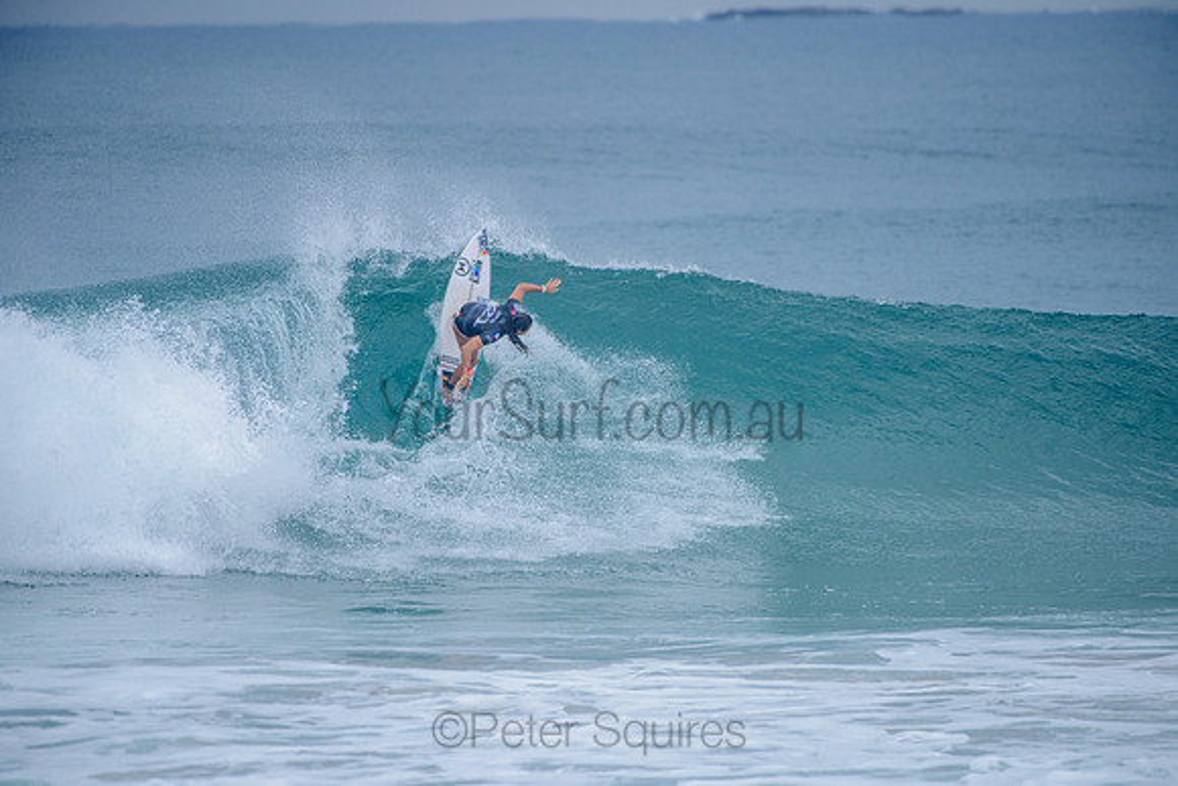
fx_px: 16136
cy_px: 393
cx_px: 589
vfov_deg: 2.8
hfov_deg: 4.2
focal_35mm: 493
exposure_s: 1/2000
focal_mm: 480
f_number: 5.6
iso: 450
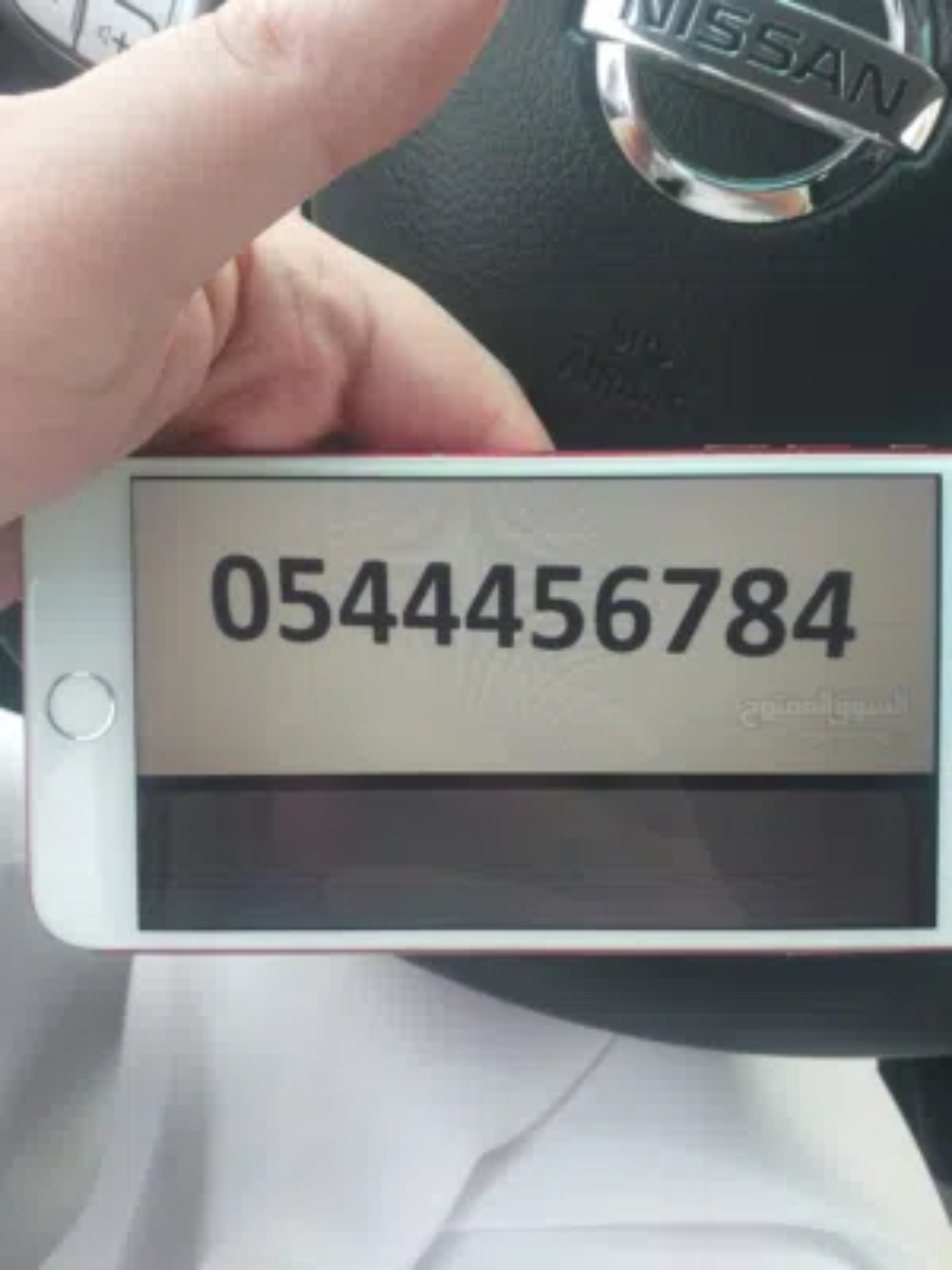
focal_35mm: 27
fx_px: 990
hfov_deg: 51.4
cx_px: 476
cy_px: 635
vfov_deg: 65.3
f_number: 1.9
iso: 40
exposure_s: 1/50
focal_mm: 3.6
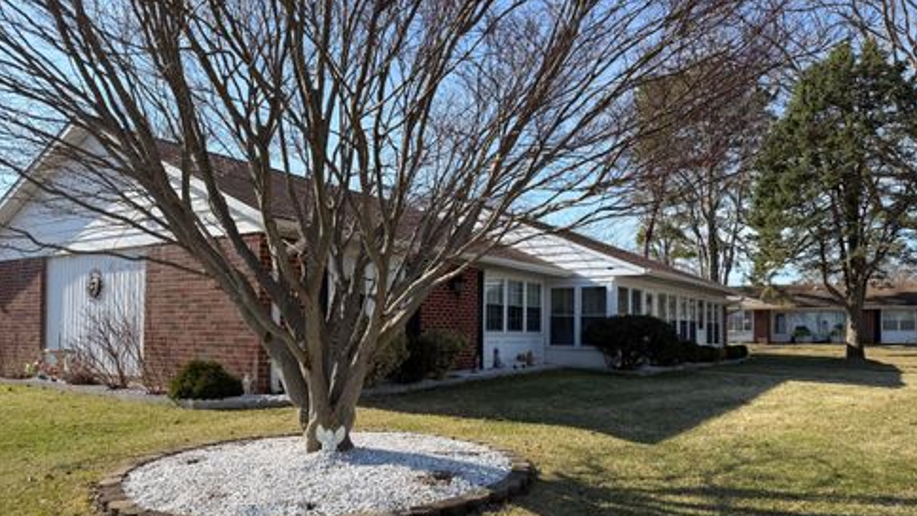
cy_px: 310
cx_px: 470
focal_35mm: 27
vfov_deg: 42.7
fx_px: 656
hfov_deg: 69.9
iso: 80
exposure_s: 1/2907
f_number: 1.78
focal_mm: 6.76
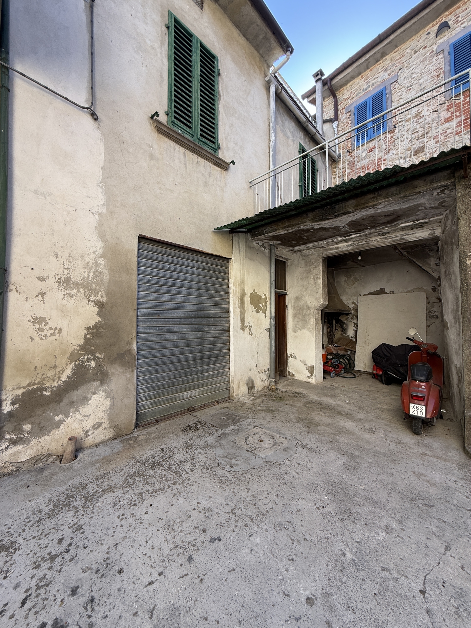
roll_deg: -0.4
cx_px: 236
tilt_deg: +2.9
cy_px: 314
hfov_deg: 85.7
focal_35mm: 14
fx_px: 254
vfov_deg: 102.1
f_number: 2.2
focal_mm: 2.22
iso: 50
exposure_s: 1/208
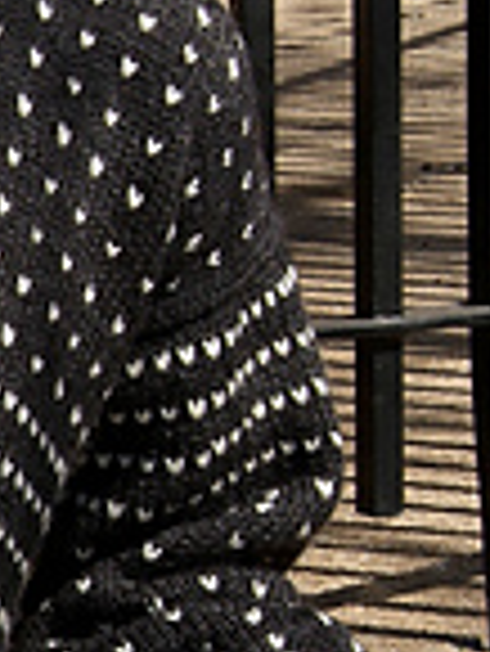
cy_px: 306
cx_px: -184
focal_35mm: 288
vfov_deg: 6.9
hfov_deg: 5.1
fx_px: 5428
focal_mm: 45
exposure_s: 1/60
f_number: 13
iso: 100
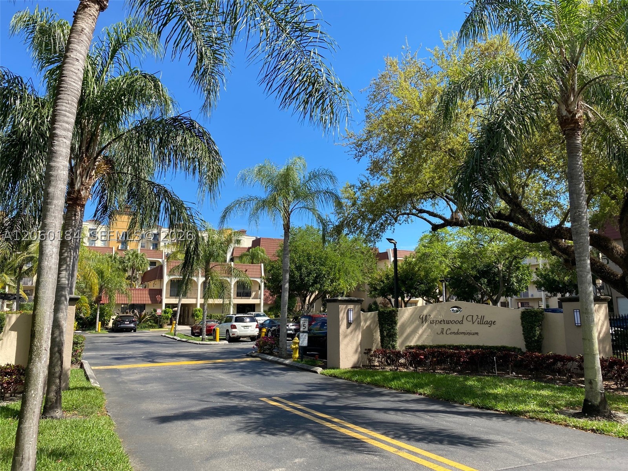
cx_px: 314
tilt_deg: +9.1
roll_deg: -0.1
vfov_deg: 53.1
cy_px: 236
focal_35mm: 26
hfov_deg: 67.3
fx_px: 472
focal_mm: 4.25
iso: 32
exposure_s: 1/1754
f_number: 1.8
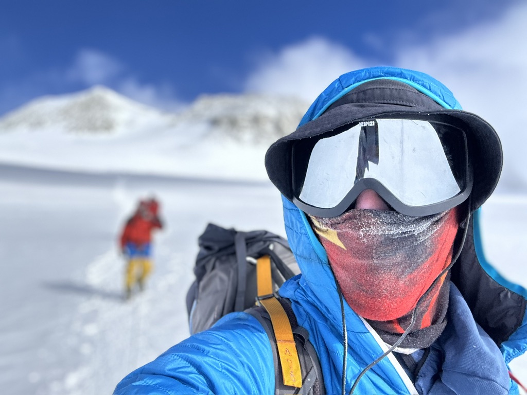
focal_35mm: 30
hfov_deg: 60.0
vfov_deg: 46.8
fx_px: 457
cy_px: 198
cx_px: 264
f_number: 1.9
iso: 25
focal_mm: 2.69
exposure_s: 1/1585
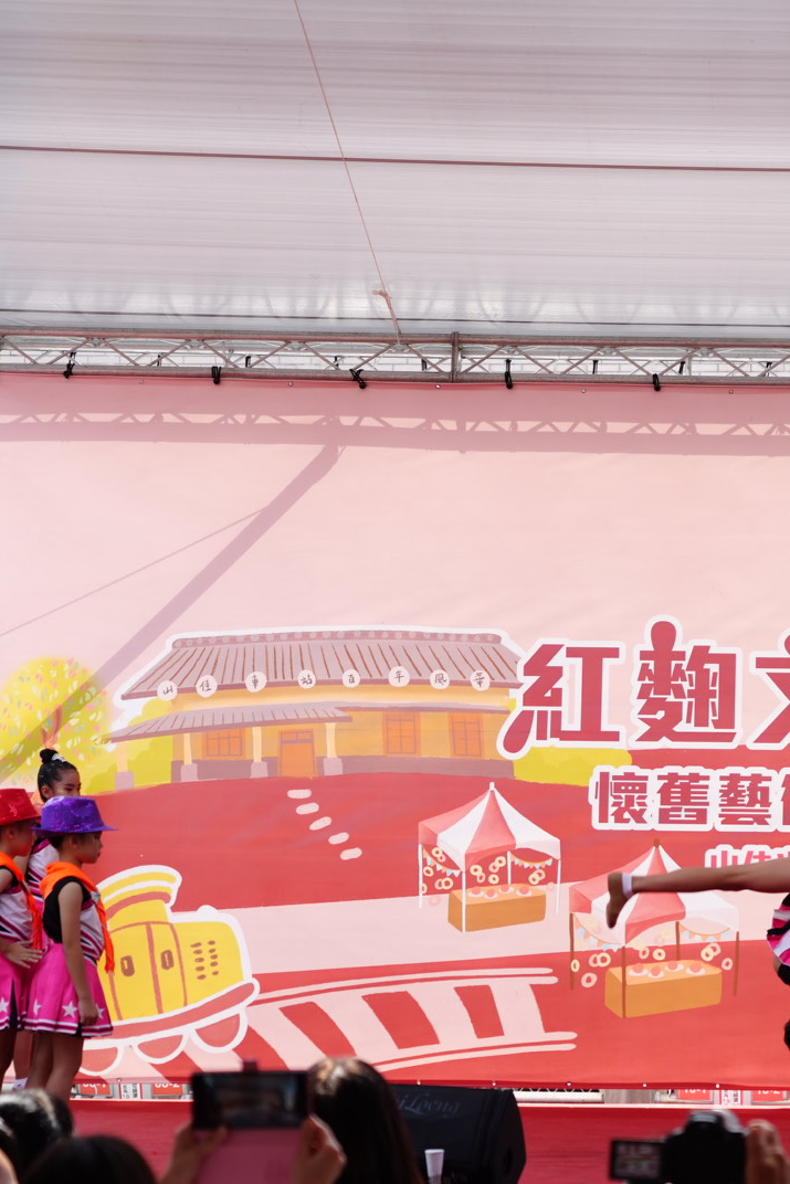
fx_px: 2830
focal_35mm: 86
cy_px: 591
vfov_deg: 23.6
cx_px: 790
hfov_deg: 15.6
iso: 320
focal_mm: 57
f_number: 4
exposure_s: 1/640
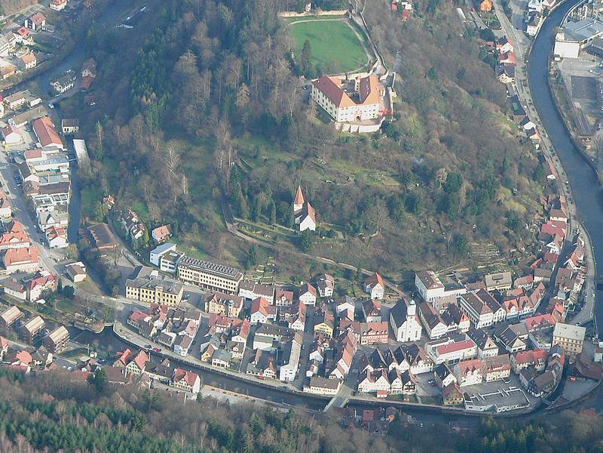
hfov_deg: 14.9
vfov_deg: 11.2
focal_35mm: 132
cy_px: 226
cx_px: 302
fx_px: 2299
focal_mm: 21.9
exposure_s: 1/500
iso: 200
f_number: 4.6
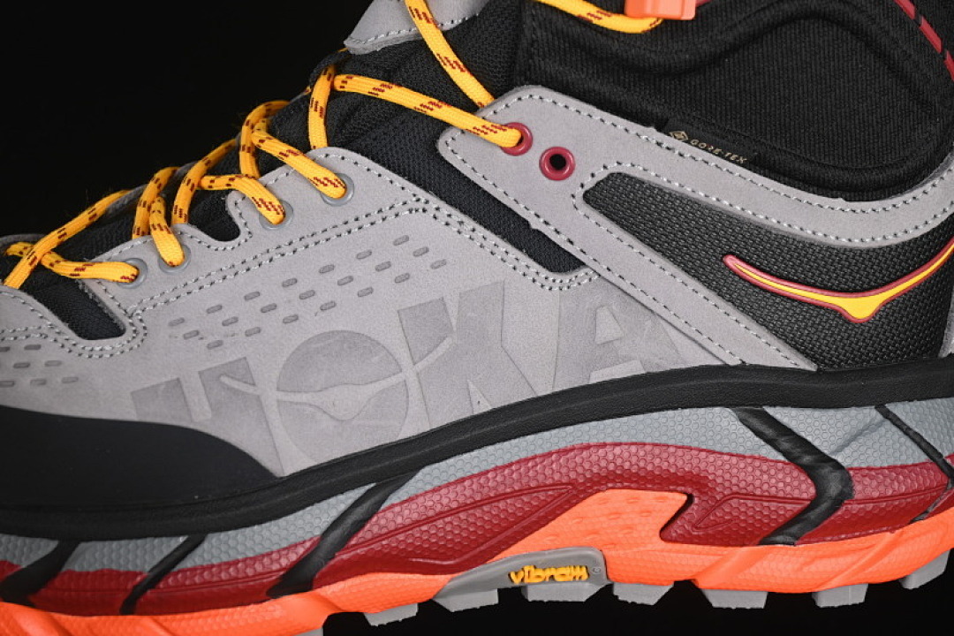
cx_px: 477
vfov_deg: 19.3
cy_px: 318
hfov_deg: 28.6
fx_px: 1868
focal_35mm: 70
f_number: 6.3
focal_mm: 47
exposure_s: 1/60
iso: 160
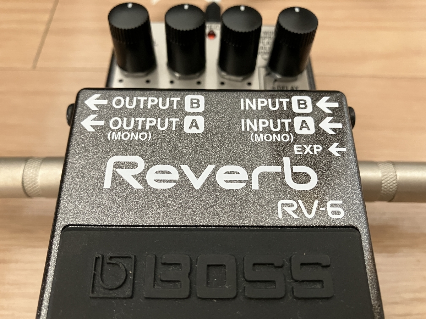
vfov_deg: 49.7
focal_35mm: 28
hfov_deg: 63.4
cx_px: 213
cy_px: 160
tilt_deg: -59.1
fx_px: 345
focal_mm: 3.99
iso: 320
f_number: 1.8
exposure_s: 1/56
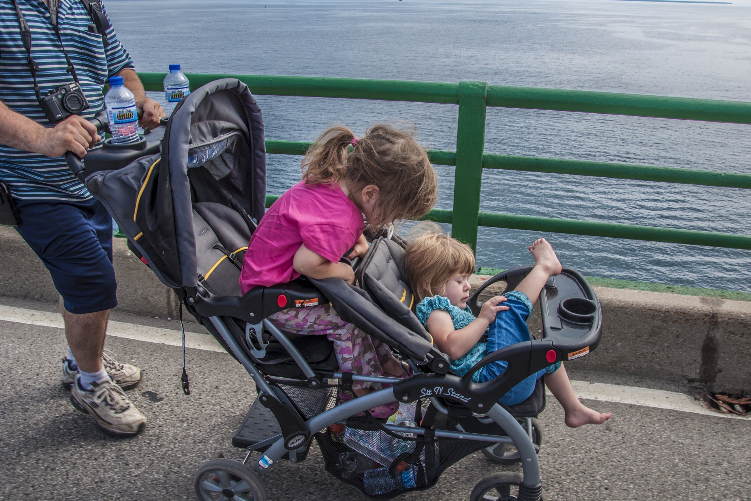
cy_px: 256
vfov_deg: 46.4
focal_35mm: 28
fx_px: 584
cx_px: 388
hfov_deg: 65.5
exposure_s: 1/200
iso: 100
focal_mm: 18
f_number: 9
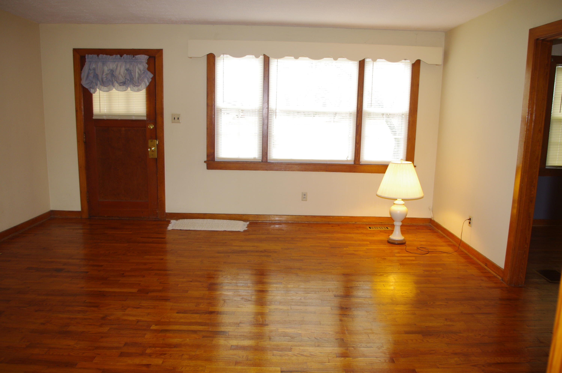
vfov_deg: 47.8
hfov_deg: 67.4
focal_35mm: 27
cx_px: 281
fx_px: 421
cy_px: 186
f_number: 4
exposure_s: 1/20
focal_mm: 18
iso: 400
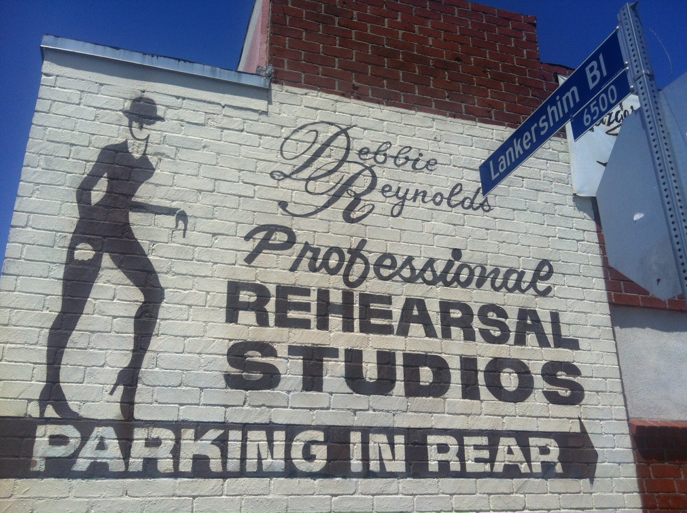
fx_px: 694
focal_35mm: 35
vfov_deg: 40.6
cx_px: 344
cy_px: 256
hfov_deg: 52.7
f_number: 2.8
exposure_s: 1/2742
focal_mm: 3.85
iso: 80
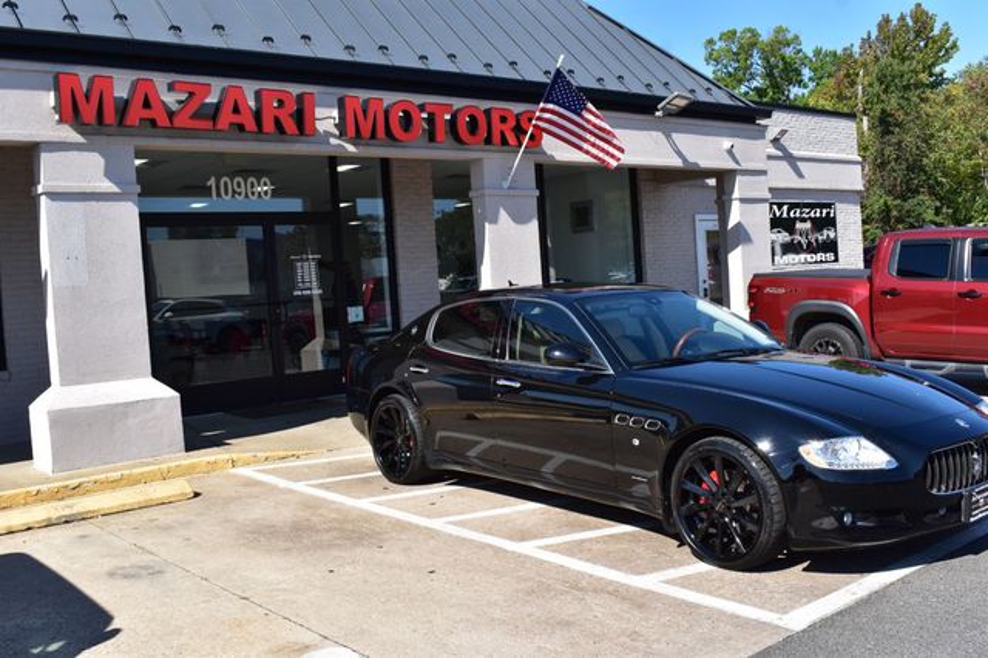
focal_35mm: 36
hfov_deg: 53.2
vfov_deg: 36.8
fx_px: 987
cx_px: 494
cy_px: 329
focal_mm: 24
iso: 400
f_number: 11
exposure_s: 1/400
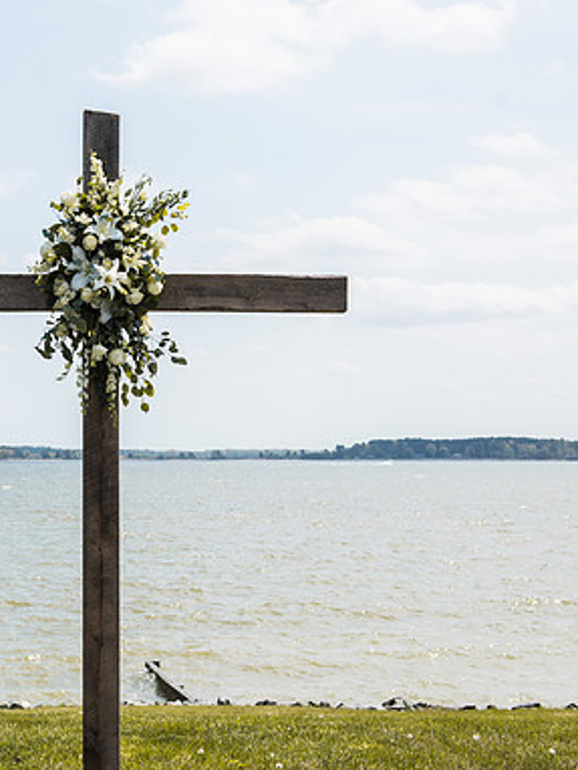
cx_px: 101
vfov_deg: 27.8
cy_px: 388
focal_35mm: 70
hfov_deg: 20.7
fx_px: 1557
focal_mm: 48
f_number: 5.6
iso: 100
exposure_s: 1/800
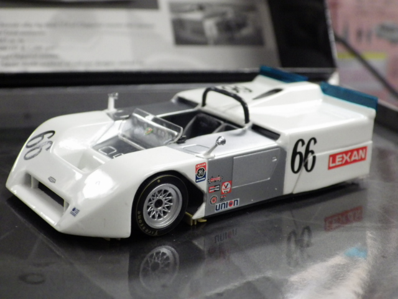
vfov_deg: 24.8
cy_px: 150
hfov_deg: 32.7
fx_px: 678
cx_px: 199
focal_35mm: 59
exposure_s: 1/60
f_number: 4
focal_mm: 10.7
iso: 800
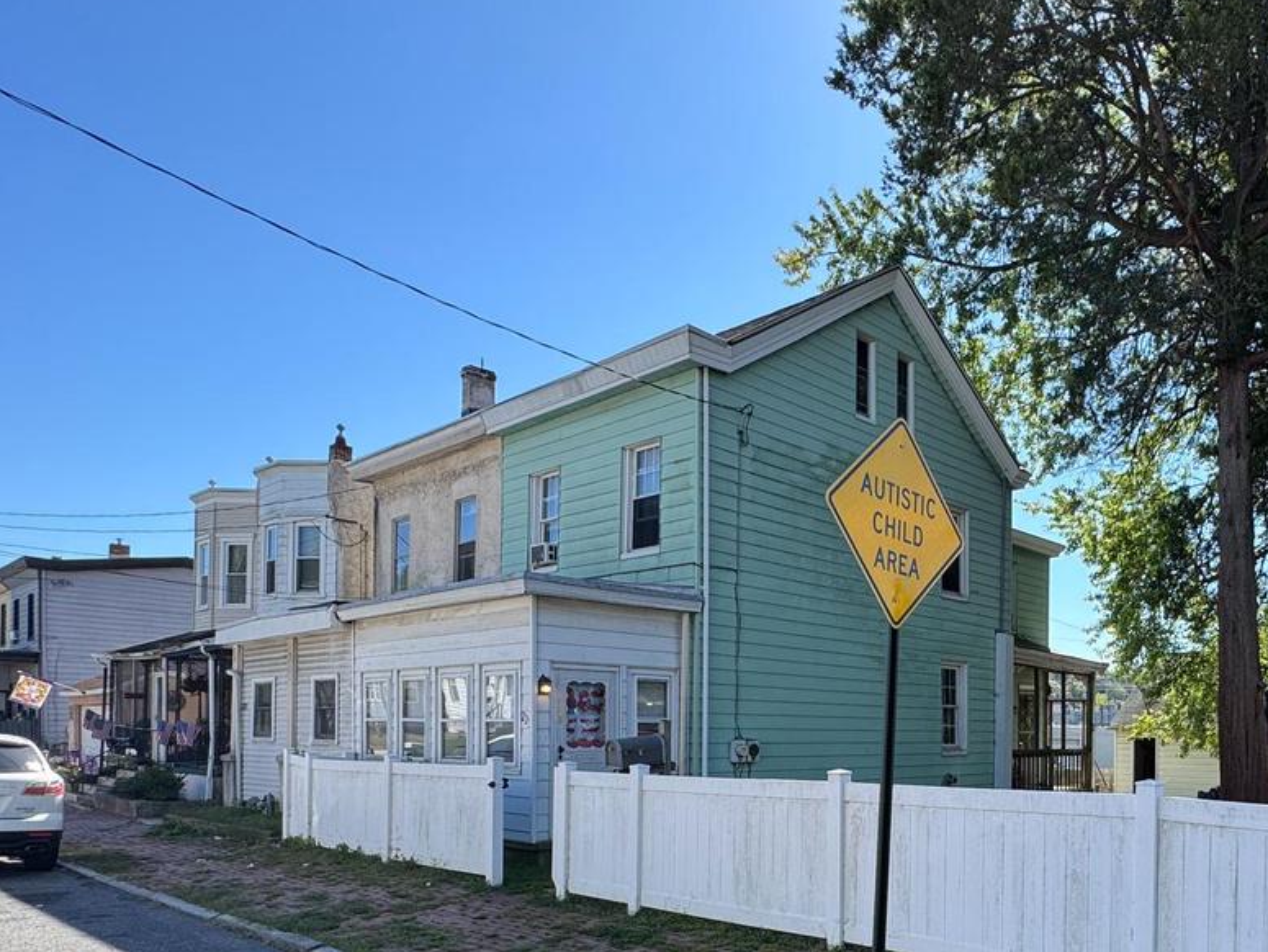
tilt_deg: +0.4
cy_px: 738
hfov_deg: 64.2
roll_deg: -0.4
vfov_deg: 50.4
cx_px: 915
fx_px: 953
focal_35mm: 26
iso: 40
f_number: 2.2
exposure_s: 1/700
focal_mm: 2.22
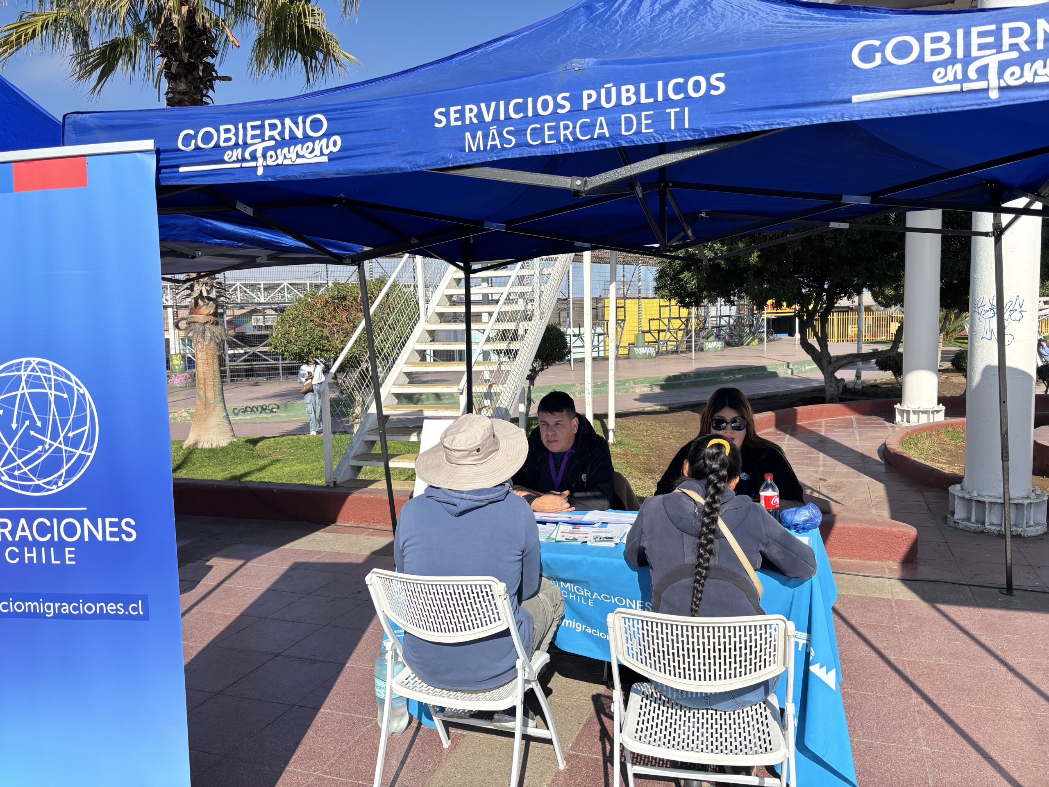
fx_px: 788
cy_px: 394
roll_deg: +1.7
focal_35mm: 26
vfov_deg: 53.1
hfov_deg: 67.3
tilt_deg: -5.6
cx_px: 524
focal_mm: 5.96
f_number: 1.6
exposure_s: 1/3205
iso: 50
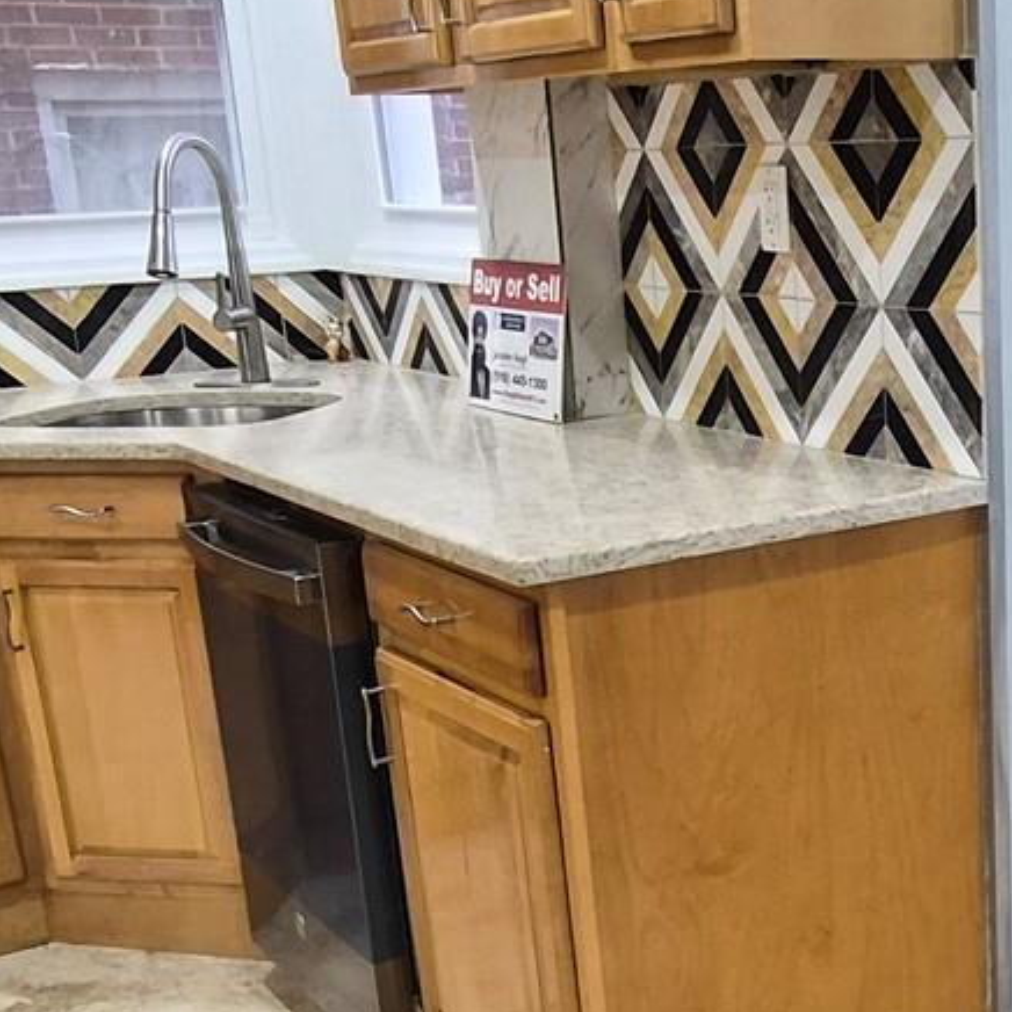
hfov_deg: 29.9
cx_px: 959
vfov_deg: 31.1
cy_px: 764
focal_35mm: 54
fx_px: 1786
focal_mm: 1.7
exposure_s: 1/60
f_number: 2.2
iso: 160
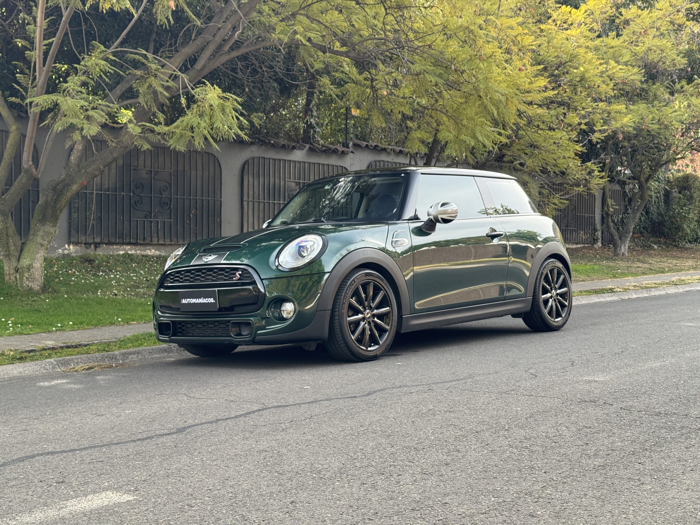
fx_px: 971
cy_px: 262
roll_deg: -0.2
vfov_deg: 30.3
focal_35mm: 48
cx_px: 350
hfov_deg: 39.7
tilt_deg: +1.8
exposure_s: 1/121
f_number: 1.78
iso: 80
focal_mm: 6.76
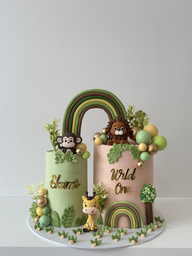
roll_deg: -0.8
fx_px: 355
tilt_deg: -6.7
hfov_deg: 30.3
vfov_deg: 39.7
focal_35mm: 48
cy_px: 128
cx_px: 96
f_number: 1.78
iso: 80
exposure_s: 1/234
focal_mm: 6.86
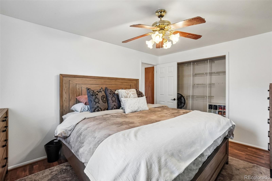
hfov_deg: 100.4
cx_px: 136
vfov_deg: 77.3
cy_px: 90
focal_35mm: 15
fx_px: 113
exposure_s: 1/20
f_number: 8
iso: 400
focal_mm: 10
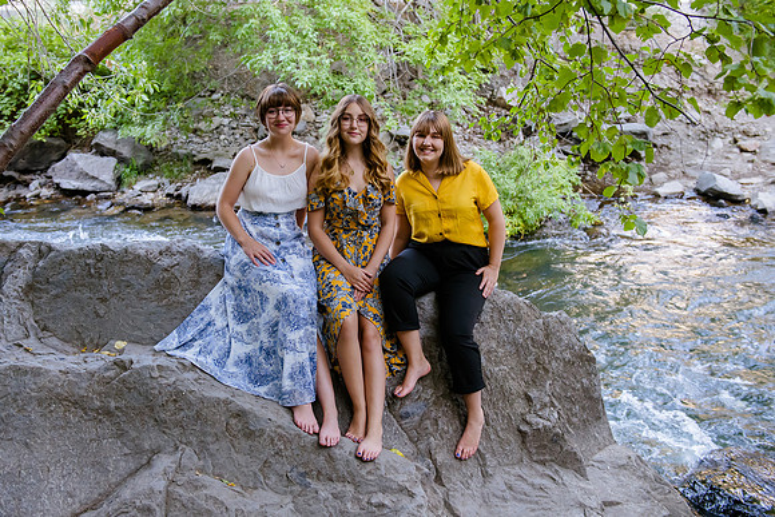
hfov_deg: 51.6
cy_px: 226
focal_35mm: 37
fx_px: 800
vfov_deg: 35.8
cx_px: 353
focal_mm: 32
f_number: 4
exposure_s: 1/160
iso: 1600
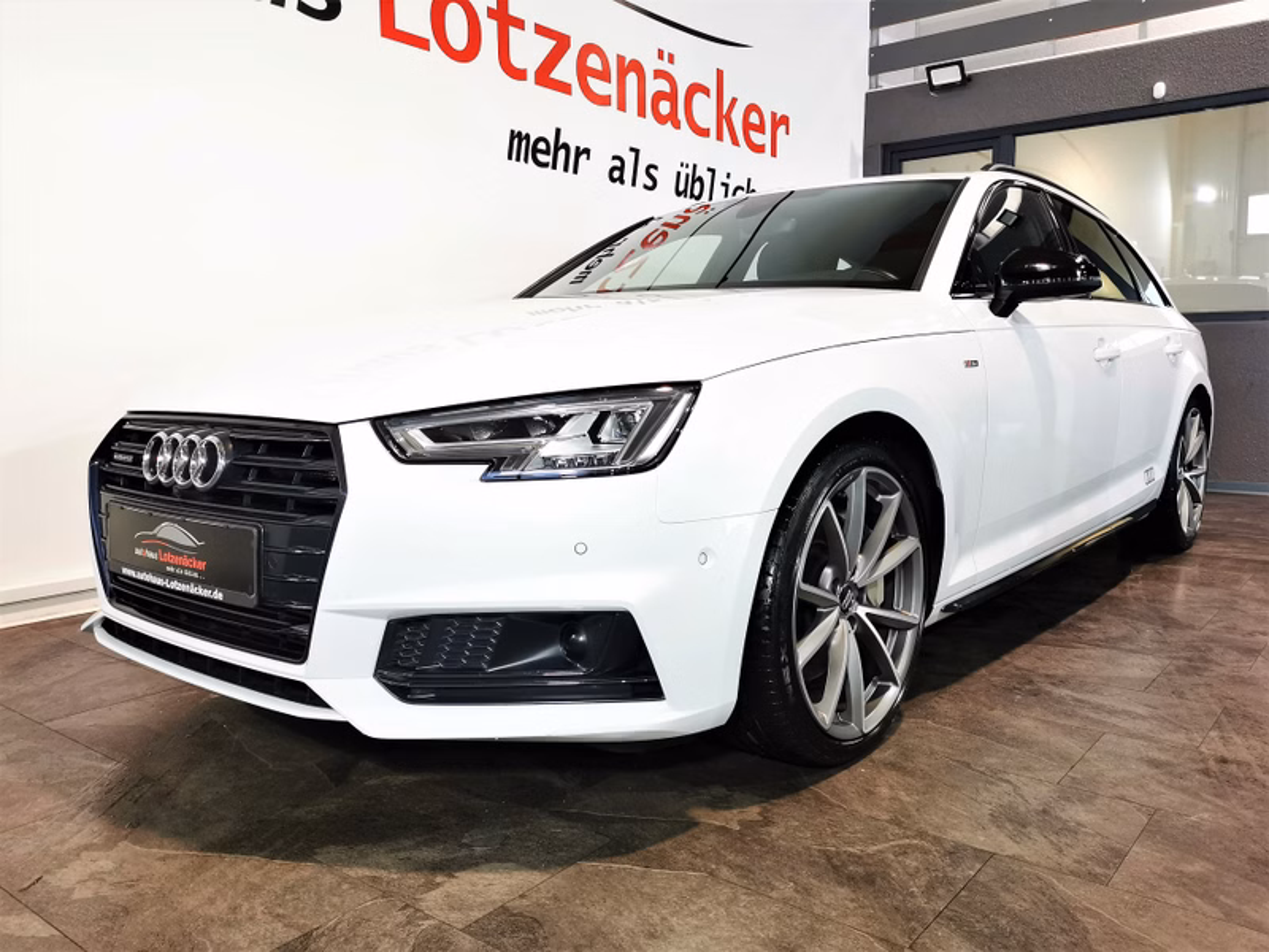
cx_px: 634
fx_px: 1026
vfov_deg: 49.7
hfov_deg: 63.4
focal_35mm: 28
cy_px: 476
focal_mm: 5.58
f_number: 1.8
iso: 160
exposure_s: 1/50
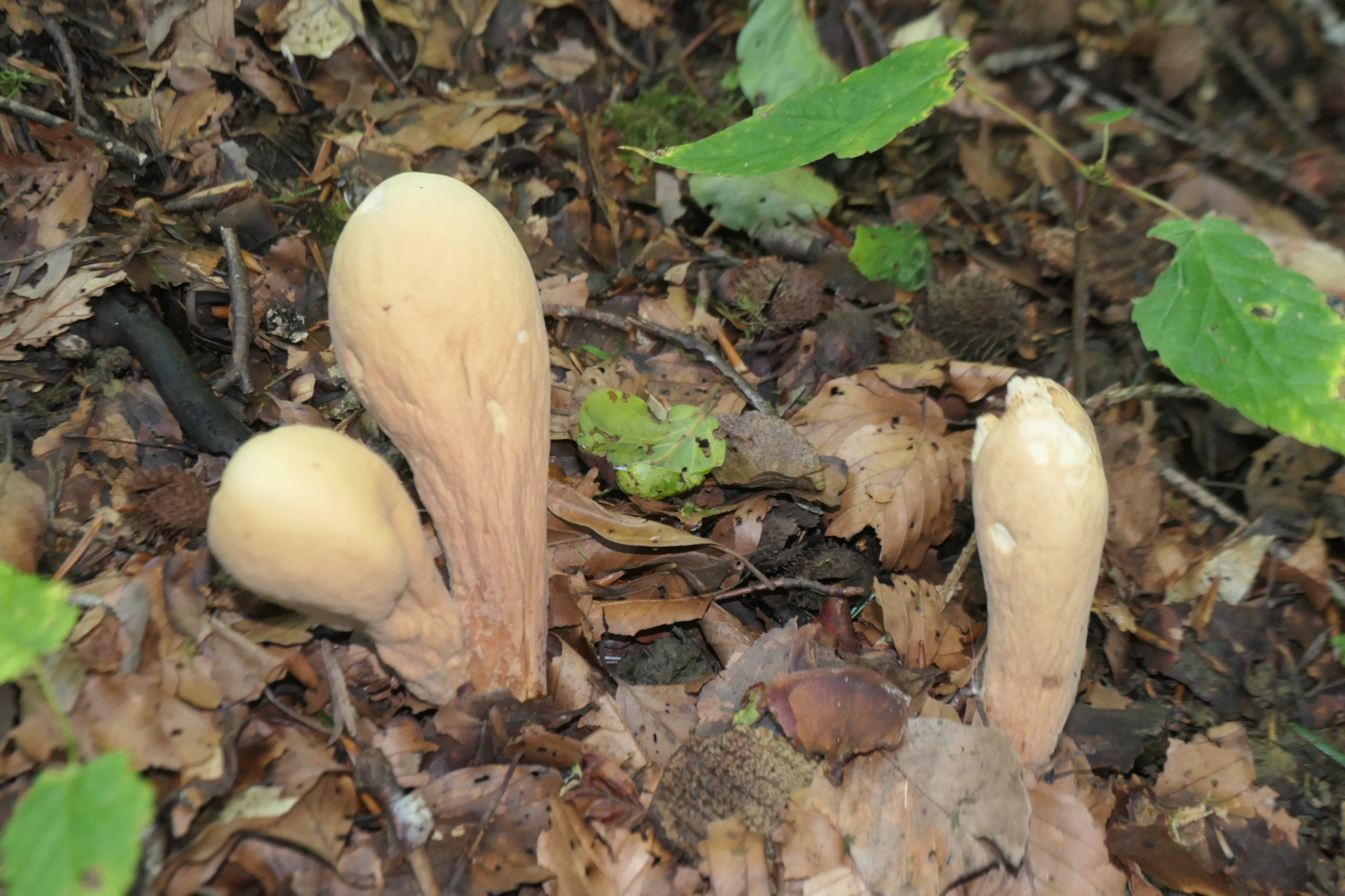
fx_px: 1644
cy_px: 448
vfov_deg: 30.5
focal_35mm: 44
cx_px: 672
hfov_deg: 44.5
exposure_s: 1/50
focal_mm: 16.2
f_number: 4
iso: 800
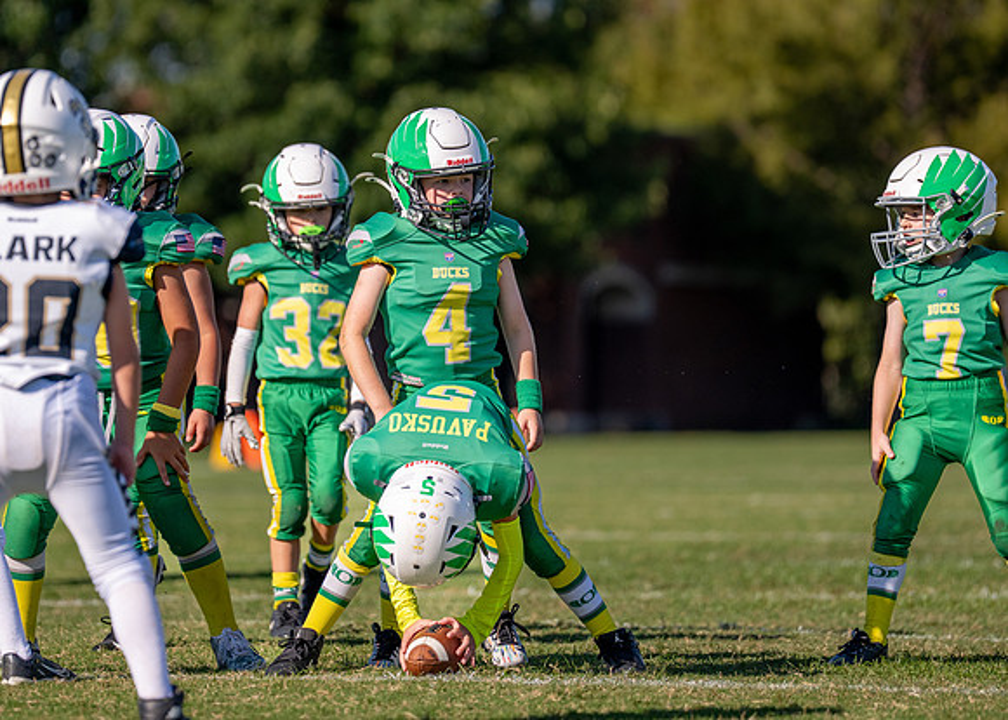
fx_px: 8426
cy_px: 252
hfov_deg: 6.8
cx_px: 424
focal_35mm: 294
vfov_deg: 4.9
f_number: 2.8
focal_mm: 200
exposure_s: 1/5000
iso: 250
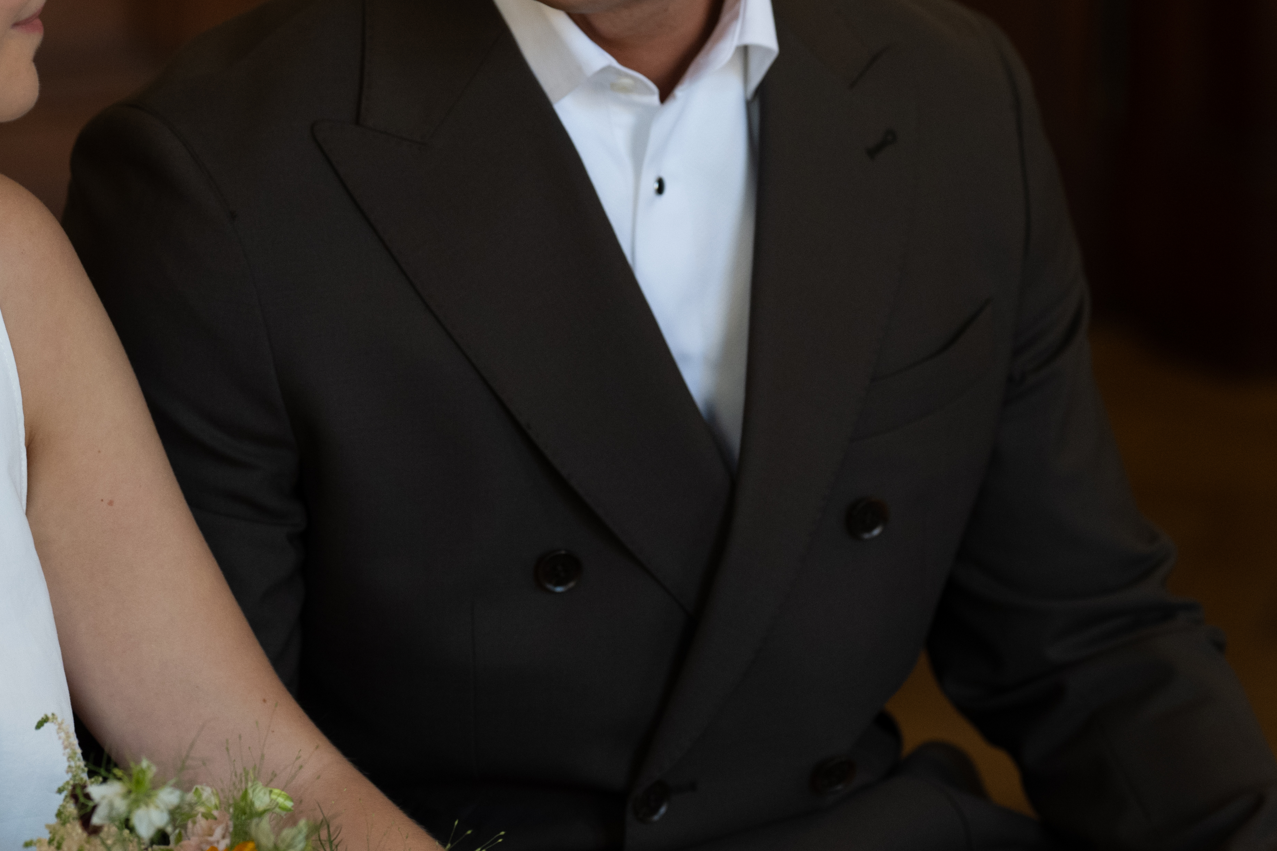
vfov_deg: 7.2
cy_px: 6
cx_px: 381
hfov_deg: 10.9
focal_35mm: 189
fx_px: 6703
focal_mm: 85
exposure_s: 1/100
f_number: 2.8
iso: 500
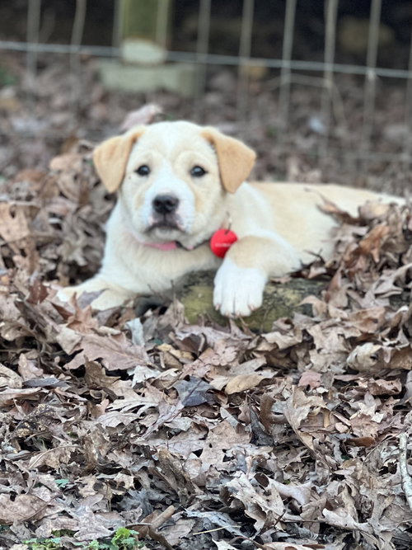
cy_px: 275
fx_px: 1222
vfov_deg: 25.3
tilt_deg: -12.0
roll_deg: -0.6
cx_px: 206
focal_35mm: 77
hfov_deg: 19.1
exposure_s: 1/121
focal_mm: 9
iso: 250
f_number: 2.8
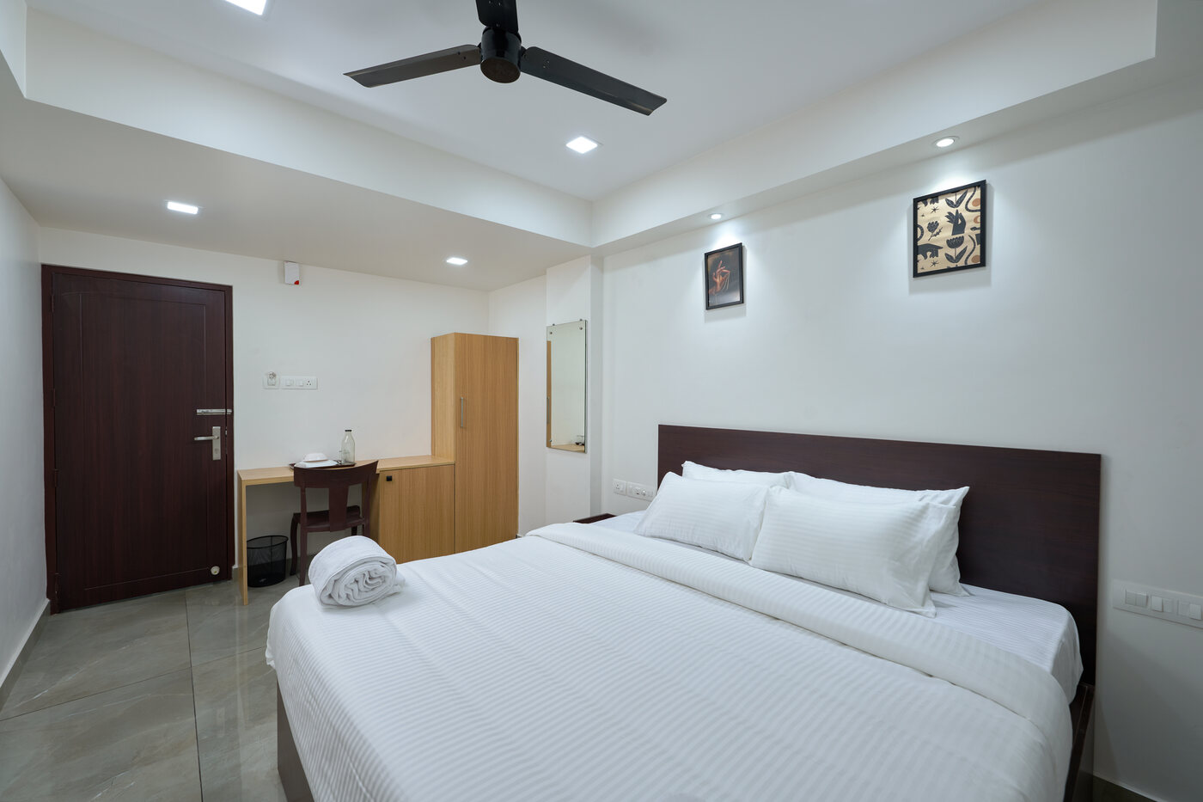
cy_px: 401
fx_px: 468
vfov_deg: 81.2
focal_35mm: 14
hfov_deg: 104.3
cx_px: 602
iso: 200
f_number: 7.1
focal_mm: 14
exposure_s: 1
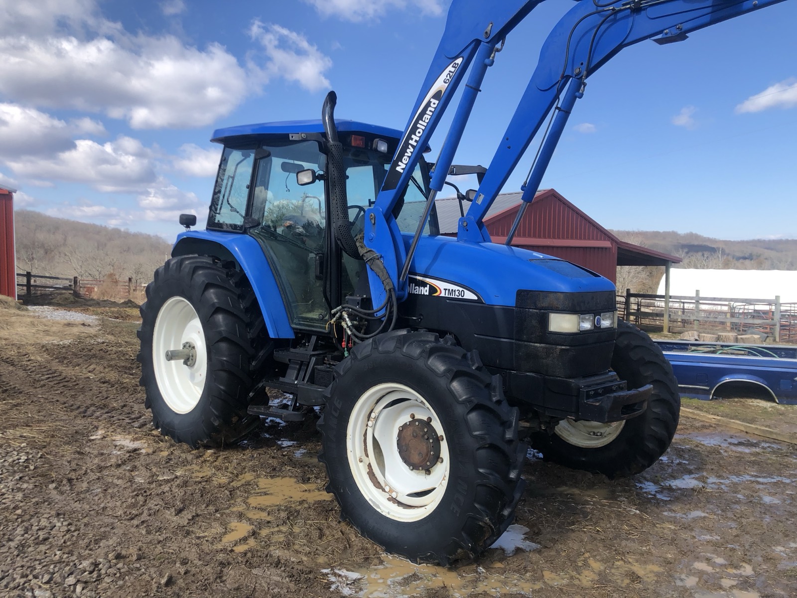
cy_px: 299
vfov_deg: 49.7
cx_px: 398
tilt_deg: -2.9
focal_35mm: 28
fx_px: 645
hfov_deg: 63.4
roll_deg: +1.0
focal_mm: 4
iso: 20
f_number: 1.8
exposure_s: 1/1372
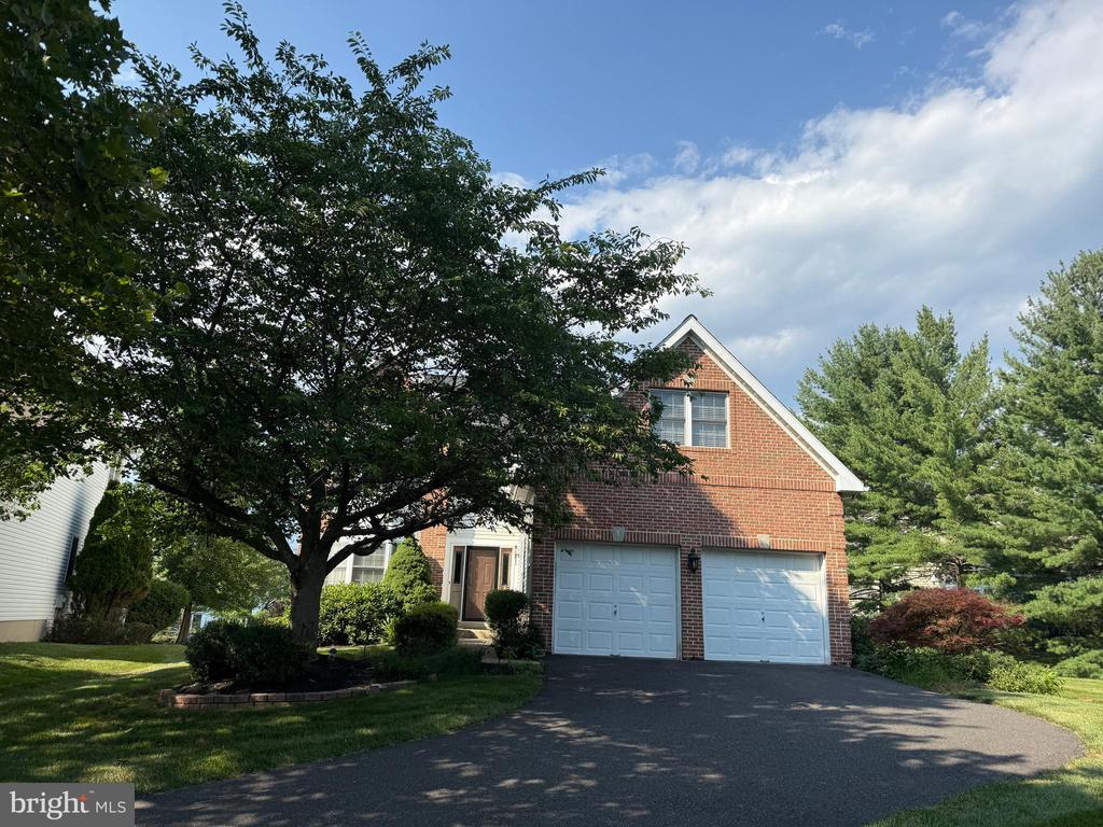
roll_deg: -2.3
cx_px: 552
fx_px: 765
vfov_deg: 56.8
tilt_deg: +15.3
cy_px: 414
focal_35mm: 24
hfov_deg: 71.6
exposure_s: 1/2703
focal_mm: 6.76
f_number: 1.78
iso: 80
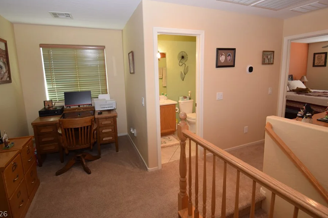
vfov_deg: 70.2
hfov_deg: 93.2
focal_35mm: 17
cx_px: 157
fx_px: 155
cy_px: 96
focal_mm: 10
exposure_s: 1/20
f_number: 5.6
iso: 400
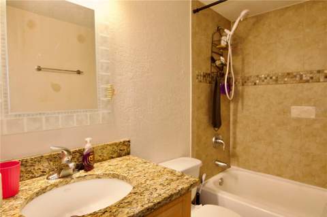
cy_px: 108
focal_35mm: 21
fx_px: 191
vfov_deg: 59.4
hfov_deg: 81.3
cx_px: 164
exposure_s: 1/60
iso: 250
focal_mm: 14
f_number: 4
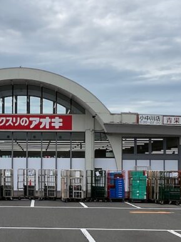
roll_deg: -0.4
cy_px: 155
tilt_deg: +1.8
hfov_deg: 18.9
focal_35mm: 77
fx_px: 537
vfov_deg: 25.3
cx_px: 29
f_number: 1.8
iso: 16
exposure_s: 1/2058
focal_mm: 3
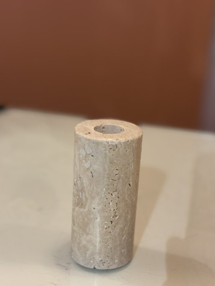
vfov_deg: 34.4
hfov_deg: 26.1
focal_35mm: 56
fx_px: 464
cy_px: 144
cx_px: 112
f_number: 1.6
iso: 160
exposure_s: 1/33
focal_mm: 5.96
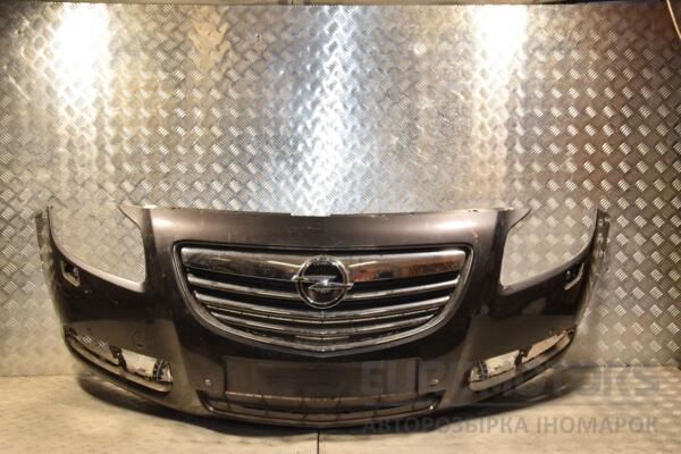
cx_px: 340
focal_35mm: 42
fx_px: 794
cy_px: 227
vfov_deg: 31.9
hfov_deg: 46.4
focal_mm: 28
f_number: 7.1
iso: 800
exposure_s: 1/200
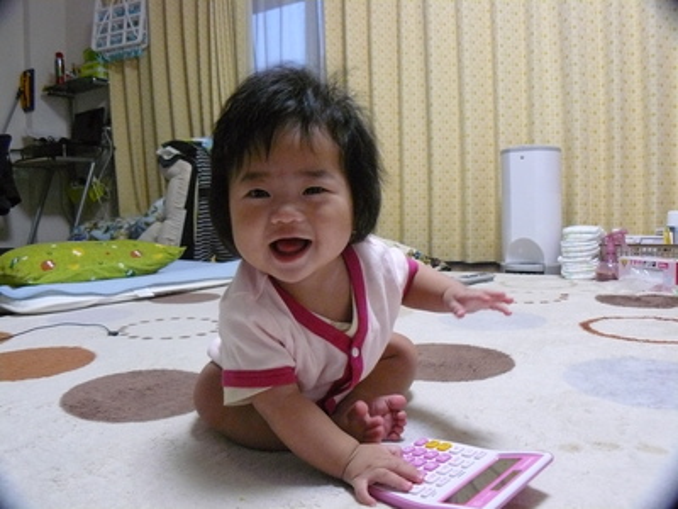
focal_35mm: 36
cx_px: 339
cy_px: 254
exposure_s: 1/15
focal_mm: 6
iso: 400
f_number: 2.8
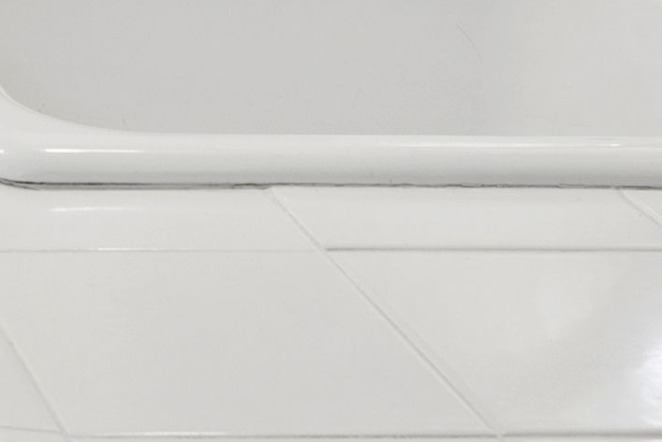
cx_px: -720
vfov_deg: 8.8
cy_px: -823
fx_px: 2411
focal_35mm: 131
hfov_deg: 13.2
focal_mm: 22
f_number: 9
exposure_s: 1/15
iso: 500
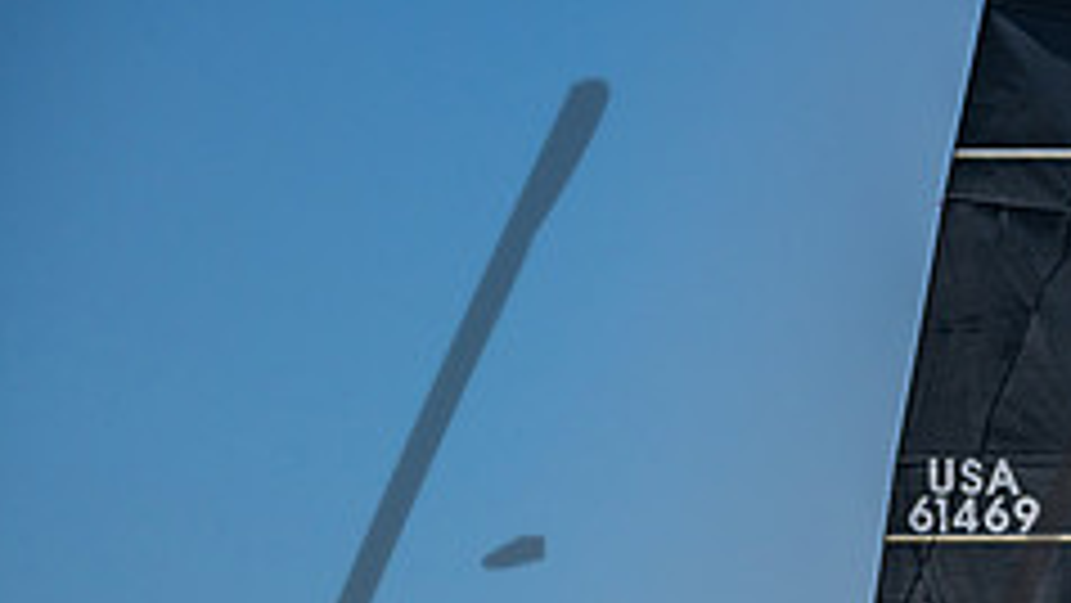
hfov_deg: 5.3
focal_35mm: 404
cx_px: 1266
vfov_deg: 3.0
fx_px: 11476
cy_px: 722
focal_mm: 155
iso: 320
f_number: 5.6
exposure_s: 1/5000
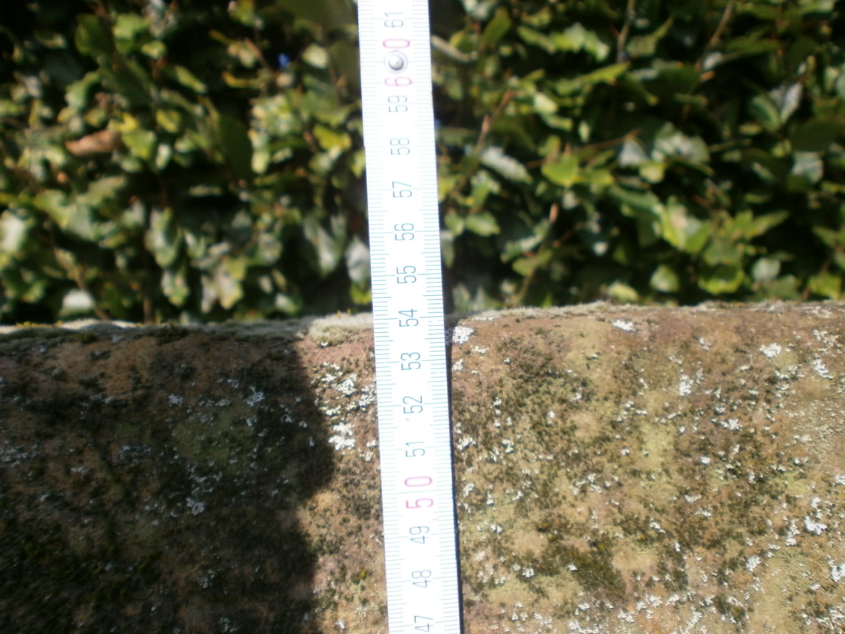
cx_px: 422
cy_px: 317
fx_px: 659
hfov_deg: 65.3
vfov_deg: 51.4
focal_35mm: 27
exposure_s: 1/1000
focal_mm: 4.8
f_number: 2.9
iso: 100
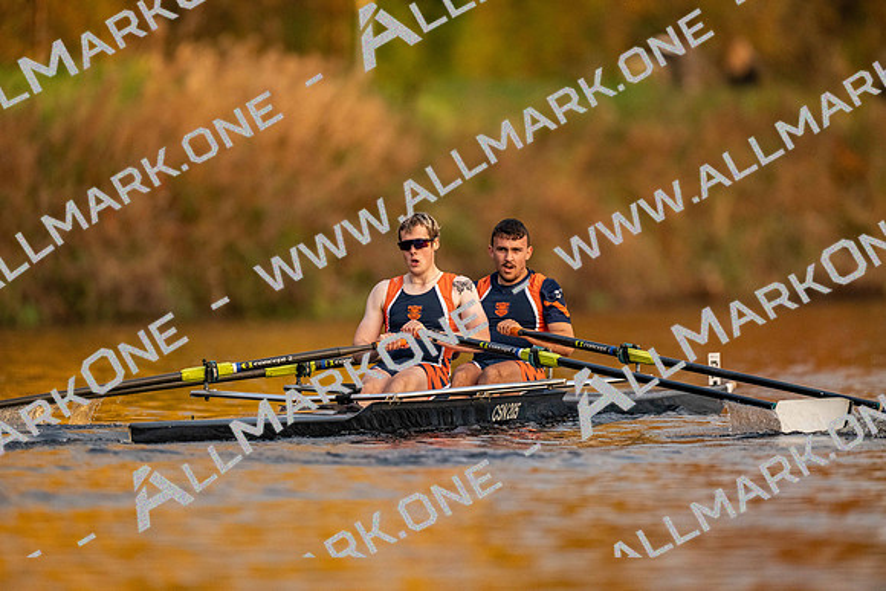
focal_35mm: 600
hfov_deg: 3.4
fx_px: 14769
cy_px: 296
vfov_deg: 2.3
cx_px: 443
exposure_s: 1/2500
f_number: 4
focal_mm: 600
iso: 3200
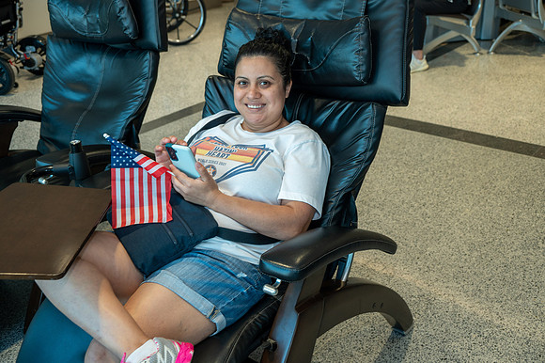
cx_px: 272
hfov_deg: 47.4
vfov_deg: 32.6
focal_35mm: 41
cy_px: 182
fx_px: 620
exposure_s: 1/40
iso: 320
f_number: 5
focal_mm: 41
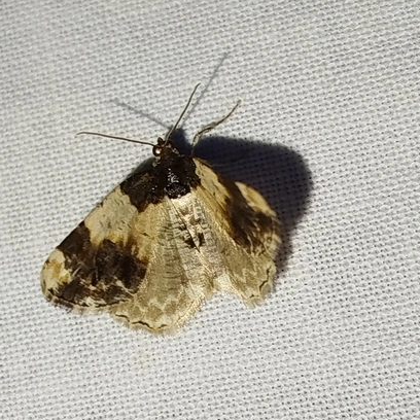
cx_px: 213
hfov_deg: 14.3
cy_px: 245
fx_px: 1675
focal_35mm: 122
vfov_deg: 14.3
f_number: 1.7
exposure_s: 1/50
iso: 80
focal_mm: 5.31
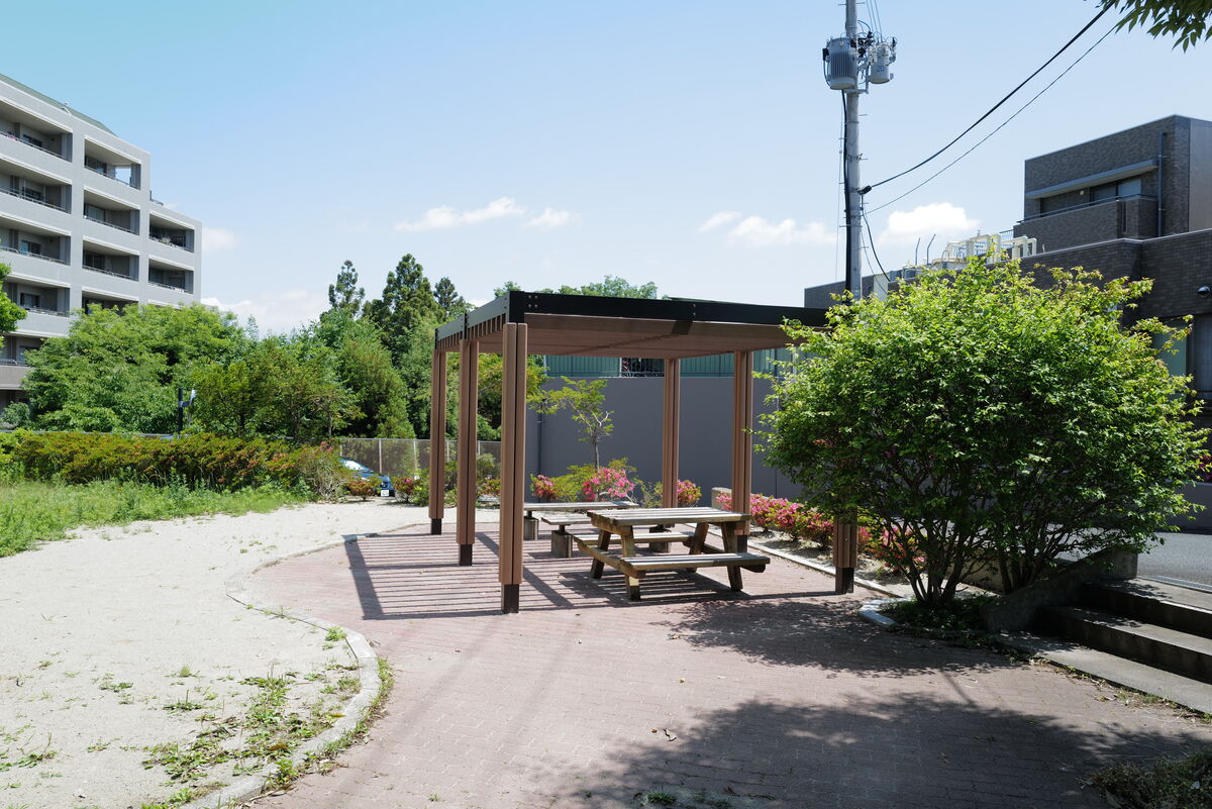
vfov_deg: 46.4
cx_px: 606
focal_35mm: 28
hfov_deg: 65.5
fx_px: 943
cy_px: 404
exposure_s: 1/400
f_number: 4.5
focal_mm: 28
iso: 100
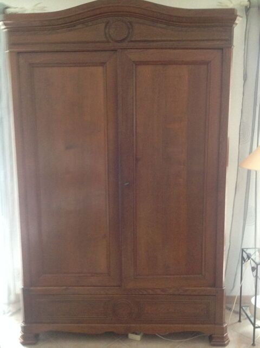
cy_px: 174
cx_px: 130
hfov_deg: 40.6
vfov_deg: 52.7
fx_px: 352
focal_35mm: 35
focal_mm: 4.28
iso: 320
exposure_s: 1/15
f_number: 2.4
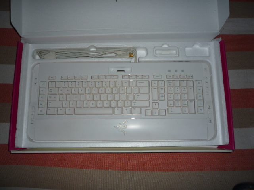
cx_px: 127
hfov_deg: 60.0
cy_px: 95
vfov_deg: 46.8
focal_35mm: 30
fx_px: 220
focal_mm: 5.2
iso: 100
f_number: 3.3
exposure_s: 1/30
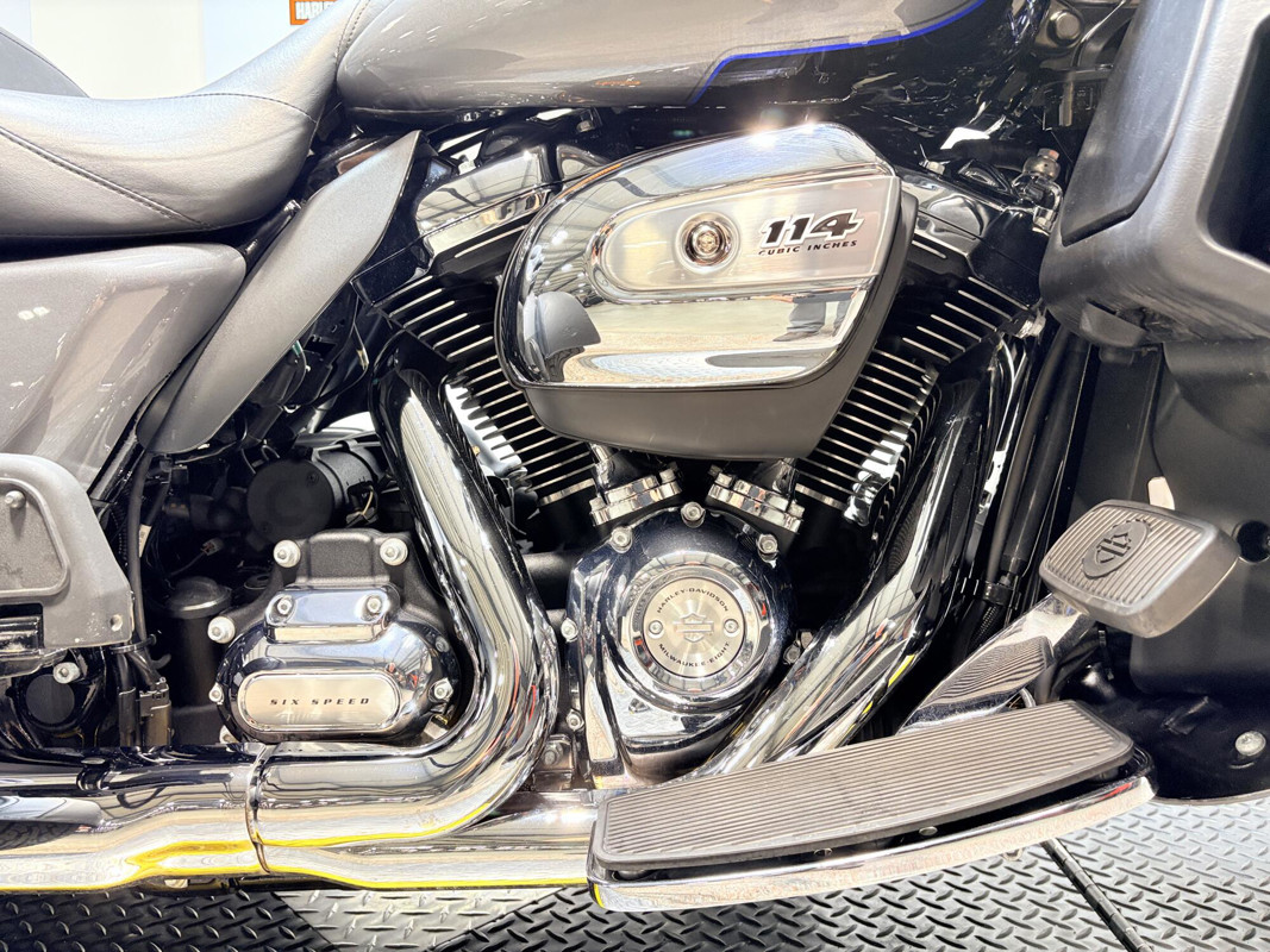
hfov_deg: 67.3
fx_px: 954
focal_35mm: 26
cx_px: 635
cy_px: 476
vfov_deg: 53.1
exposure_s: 1/60
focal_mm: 5.96
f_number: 1.6
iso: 160
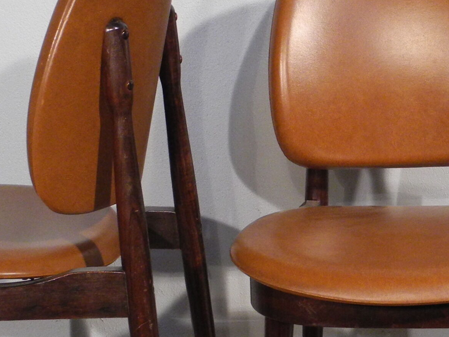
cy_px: 217
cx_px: 436
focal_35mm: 87
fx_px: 1129
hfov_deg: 21.8
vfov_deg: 16.9
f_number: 2.8
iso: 400
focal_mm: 6
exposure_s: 1/25.1
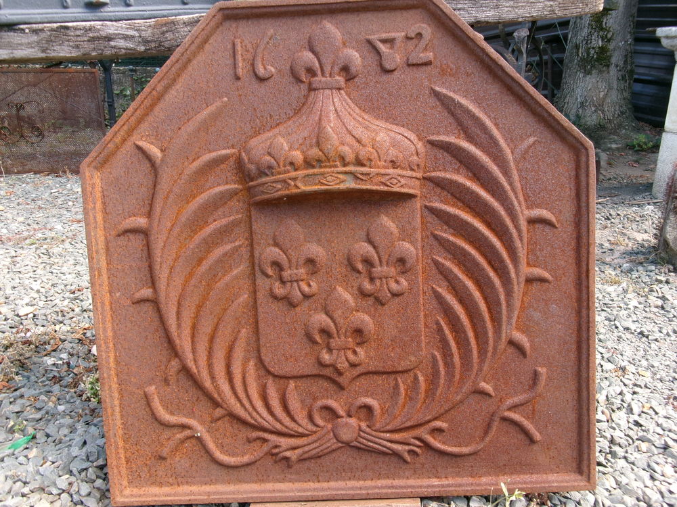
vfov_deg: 49.7
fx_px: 548
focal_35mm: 28
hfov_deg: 63.4
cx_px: 338
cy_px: 254
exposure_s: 1/60
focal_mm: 5.1
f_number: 3.9
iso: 103
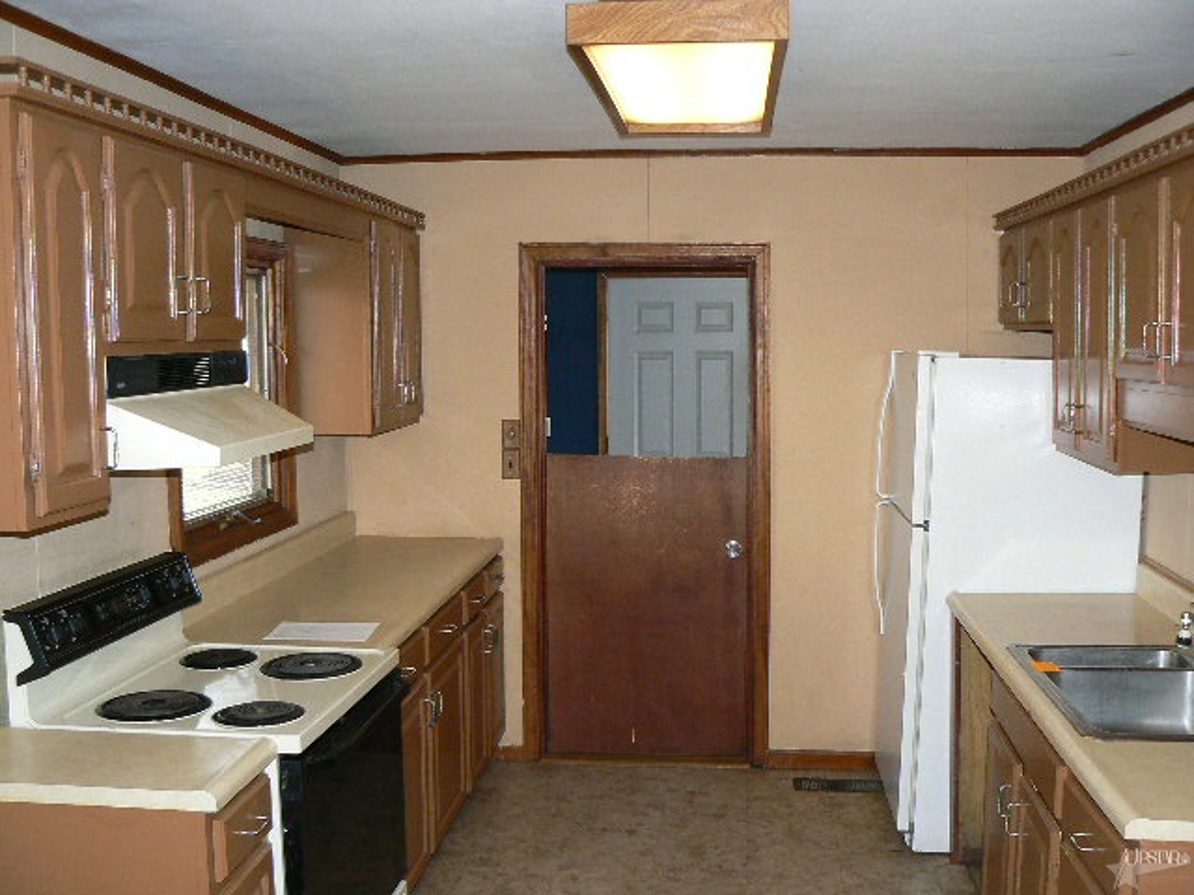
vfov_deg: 39.7
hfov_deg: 51.4
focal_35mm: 36
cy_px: 448
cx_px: 597
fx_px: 1242
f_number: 2.8
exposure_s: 1/30
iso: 160
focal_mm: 6
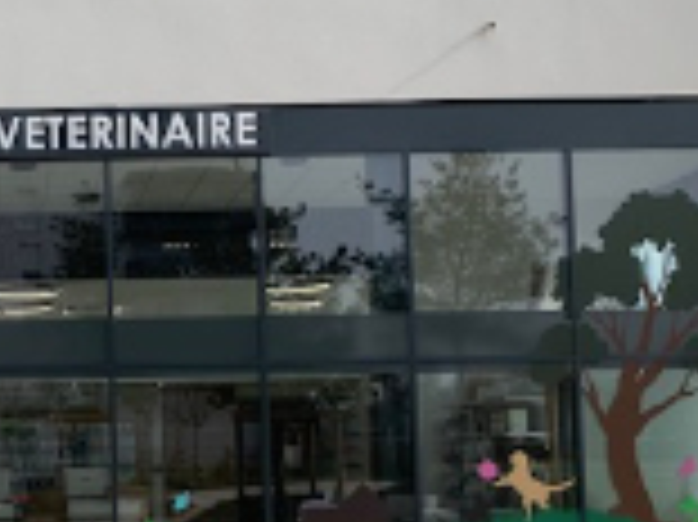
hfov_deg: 27.7
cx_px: 45
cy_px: 400
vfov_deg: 21.7
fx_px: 1350
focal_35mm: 67
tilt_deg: +3.0
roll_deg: +0.9
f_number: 1.8
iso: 25
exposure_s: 1/1718
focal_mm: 4.25
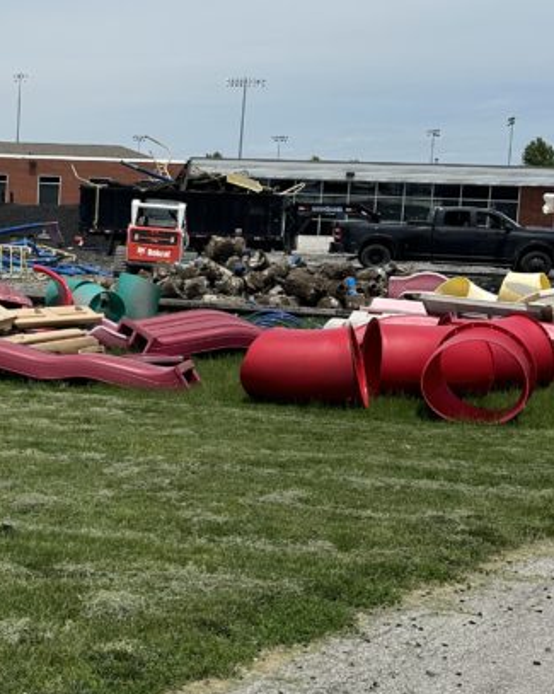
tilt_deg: -7.4
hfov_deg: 24.9
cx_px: 38
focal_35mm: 59
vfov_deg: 32.0
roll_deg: -0.9
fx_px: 1211
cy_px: 326
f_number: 1.78
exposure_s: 1/8929
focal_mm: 6.86
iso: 80
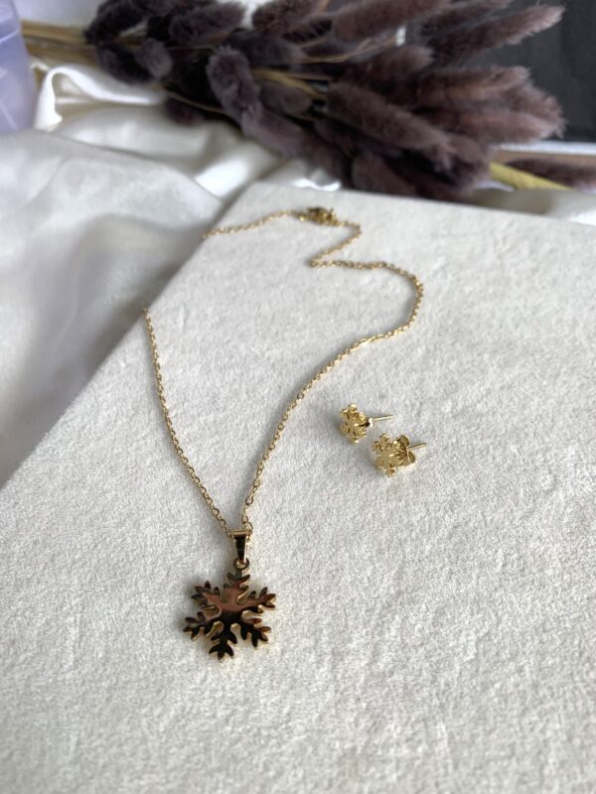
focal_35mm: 26
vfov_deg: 67.3
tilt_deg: -46.1
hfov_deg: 53.1
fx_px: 597
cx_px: 298
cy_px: 397
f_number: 1.8
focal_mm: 4.25
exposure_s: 1/100
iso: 25
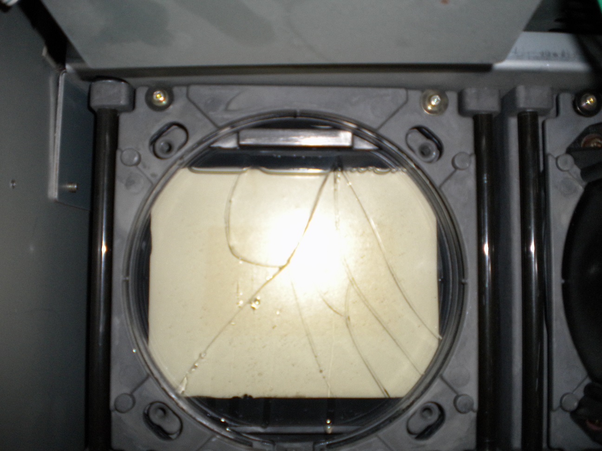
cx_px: 301
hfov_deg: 52.6
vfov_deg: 40.7
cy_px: 226
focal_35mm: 35
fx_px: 609
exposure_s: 1/30
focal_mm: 6.3
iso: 200
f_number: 3.1
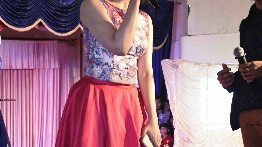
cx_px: 133
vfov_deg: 15.4
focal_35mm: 78
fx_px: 542
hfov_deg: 27.2
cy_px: 118
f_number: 4
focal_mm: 32
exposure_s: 1/100
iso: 1250
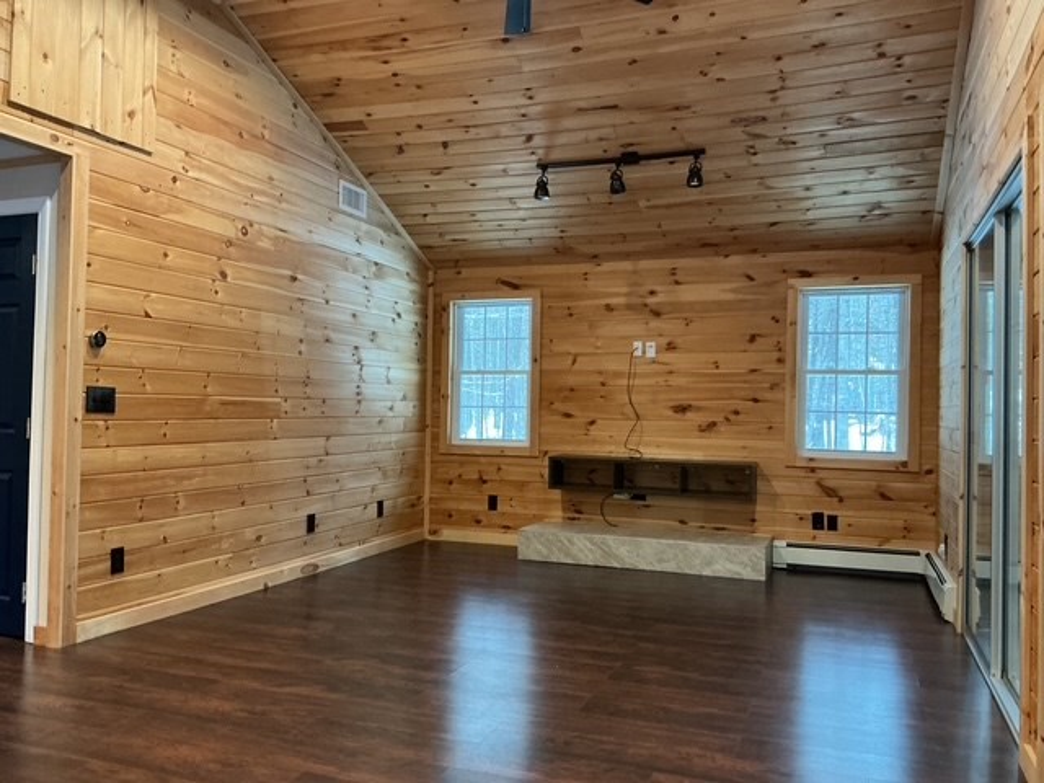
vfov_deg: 48.2
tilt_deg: +0.5
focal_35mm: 29
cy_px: 392
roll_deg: +1.2
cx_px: 522
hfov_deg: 61.7
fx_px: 875
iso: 200
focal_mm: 3
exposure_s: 1/40
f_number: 1.8
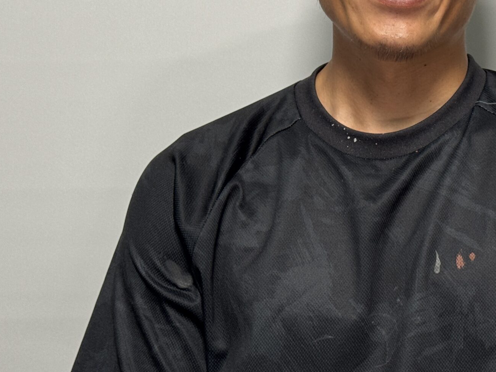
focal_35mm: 94
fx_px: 1347
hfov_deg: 20.6
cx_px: 414
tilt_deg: -4.7
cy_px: 73
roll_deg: -0.1
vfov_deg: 15.6
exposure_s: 1/63
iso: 100
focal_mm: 6.76
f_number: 1.78
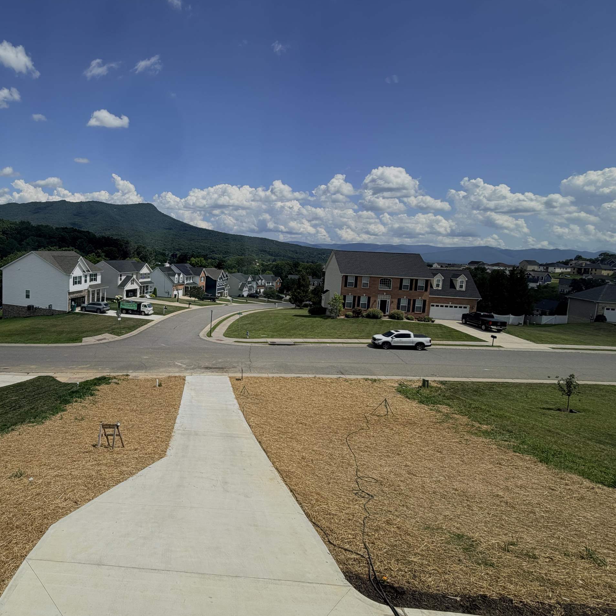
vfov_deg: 74.7
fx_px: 403
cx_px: 165
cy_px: 284
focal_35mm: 20
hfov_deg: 70.5
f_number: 2.2
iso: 20
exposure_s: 1/985
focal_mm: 2.22
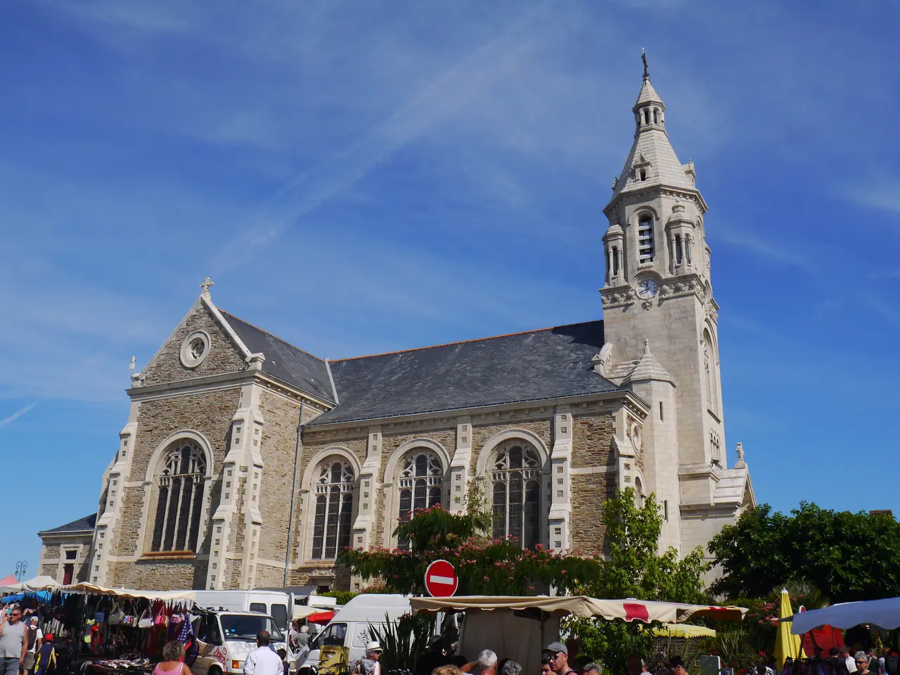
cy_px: 338
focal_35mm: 36
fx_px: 936
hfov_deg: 51.4
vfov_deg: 39.7
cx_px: 450
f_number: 10
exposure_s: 1/640
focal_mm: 18
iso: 160
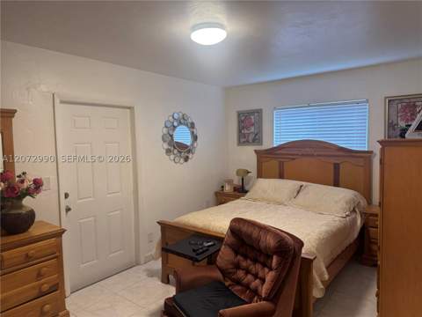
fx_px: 293
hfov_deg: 71.6
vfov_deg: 56.8
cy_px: 158
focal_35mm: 24
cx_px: 211
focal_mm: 6.76
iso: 200
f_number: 1.78
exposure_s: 1/120
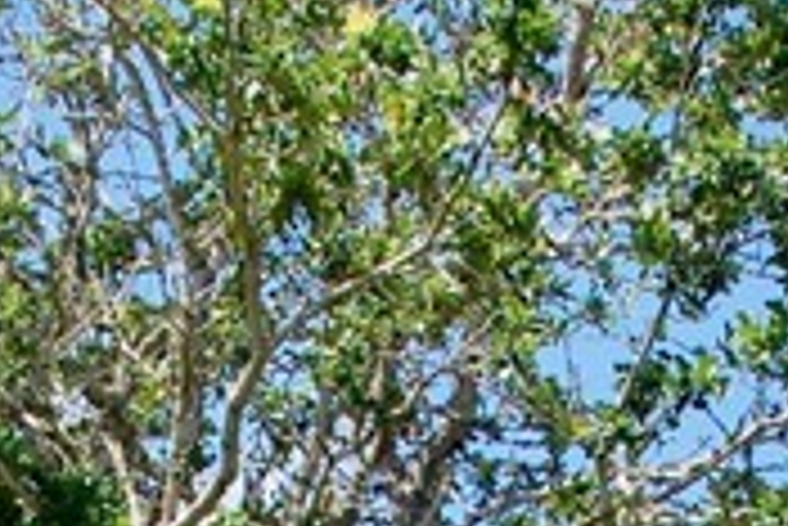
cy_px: 1488
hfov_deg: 10.1
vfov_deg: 6.3
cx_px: 462
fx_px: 4469
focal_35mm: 204
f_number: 8
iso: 100
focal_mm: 22
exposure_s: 1/250
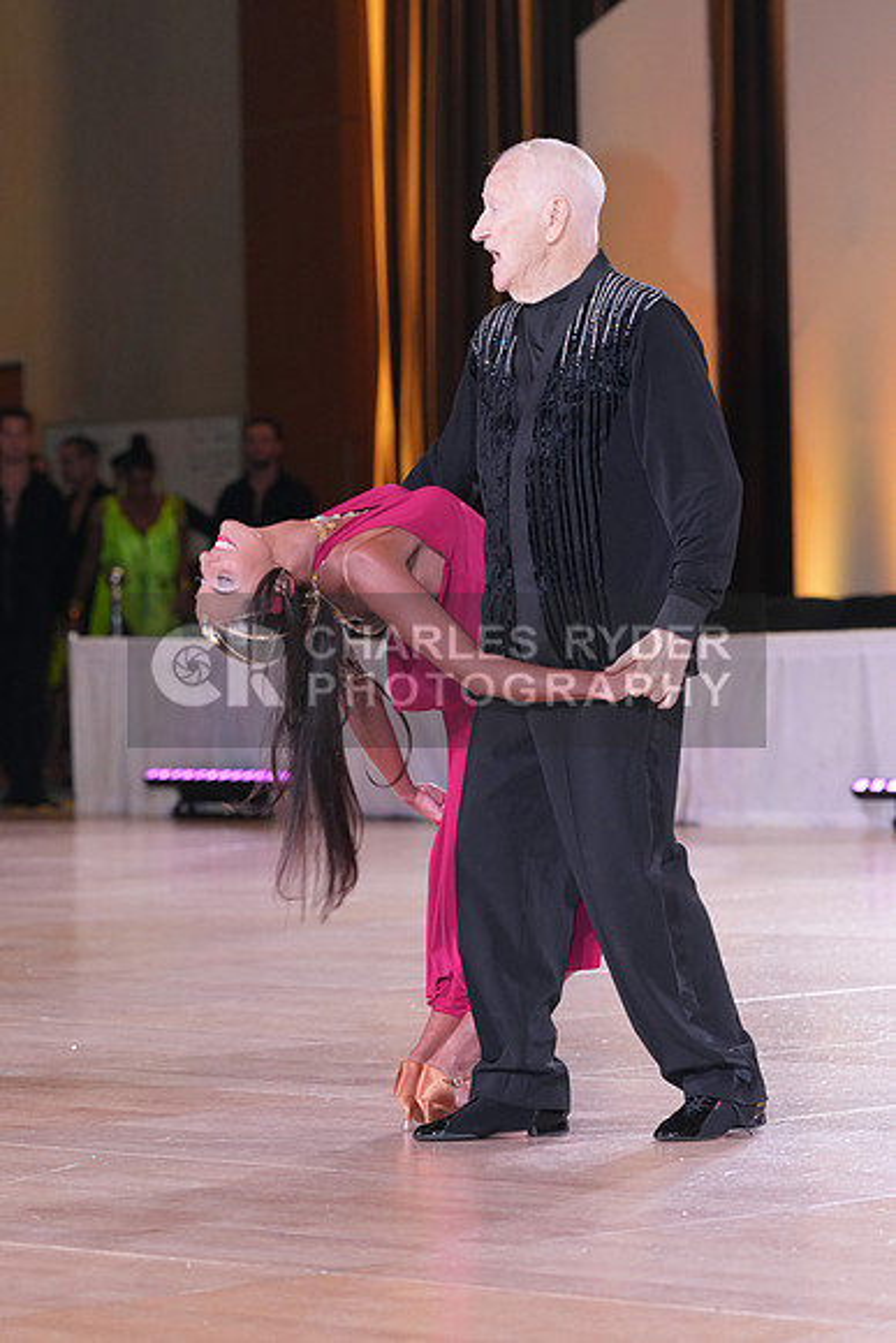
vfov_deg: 13.4
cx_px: 448
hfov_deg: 9.0
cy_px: 672
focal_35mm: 153
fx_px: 5708
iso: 2500
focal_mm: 153
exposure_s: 1/200
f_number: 5
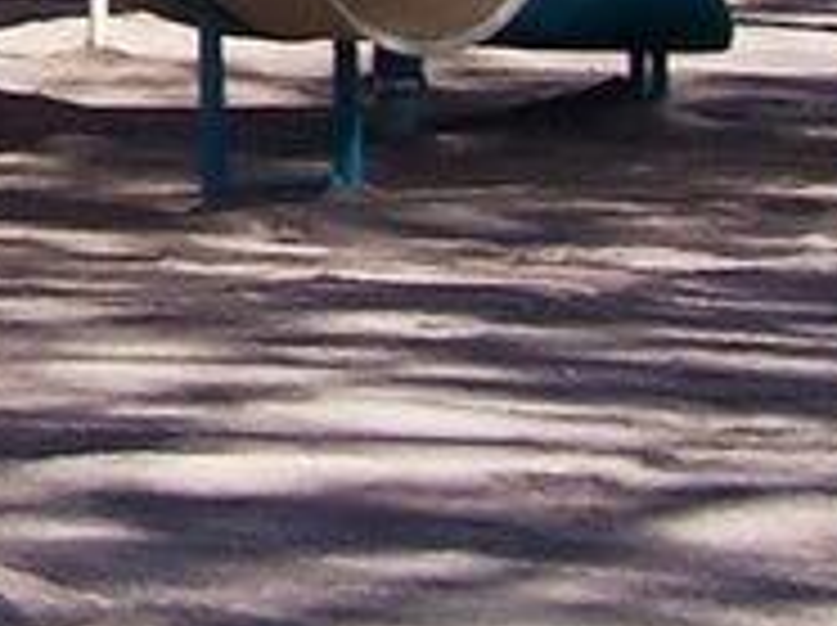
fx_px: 6737
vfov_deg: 5.2
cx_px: -1208
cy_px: -766
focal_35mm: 279
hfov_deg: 6.7
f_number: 4
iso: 80
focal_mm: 6.3
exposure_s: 1/500
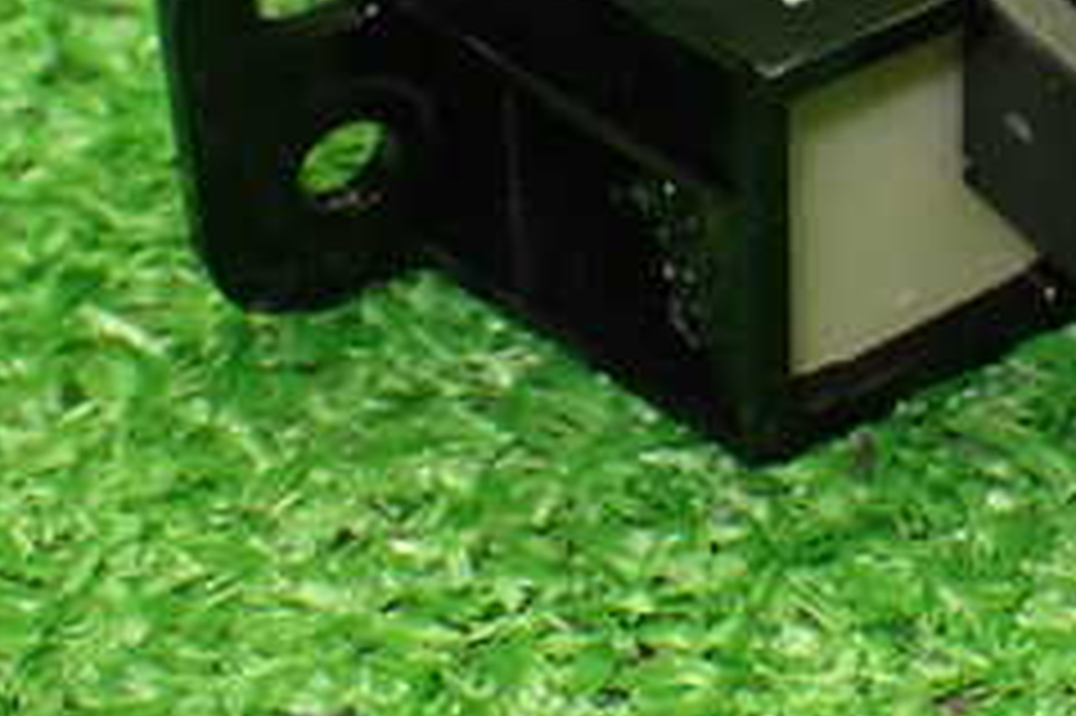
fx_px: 3435
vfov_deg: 11.8
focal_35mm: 115
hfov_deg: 17.6
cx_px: 945
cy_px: 41
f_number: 2.9
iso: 800
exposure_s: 1/100
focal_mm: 7.84
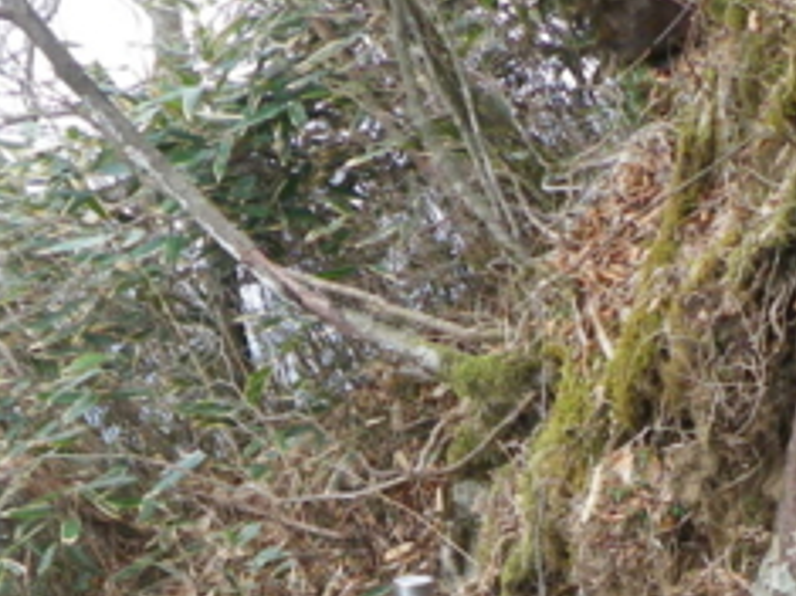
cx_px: 430
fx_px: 2735
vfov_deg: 11.8
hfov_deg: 16.6
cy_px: 931
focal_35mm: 119
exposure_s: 1/60
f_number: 3.8
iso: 160
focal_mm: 6.2
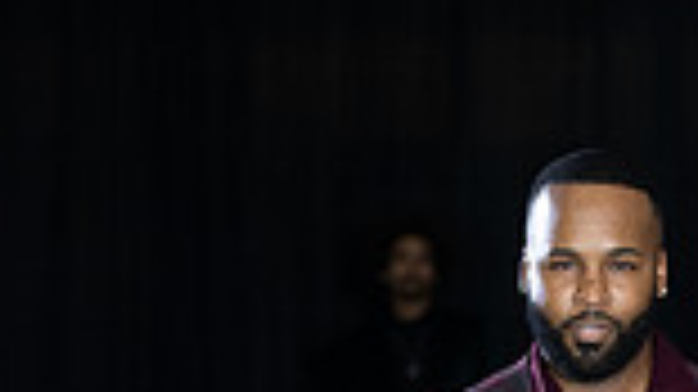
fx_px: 6863
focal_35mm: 371
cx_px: 648
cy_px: 960
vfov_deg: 3.2
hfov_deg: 5.8
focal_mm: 122
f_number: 5
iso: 1250
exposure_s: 1/160
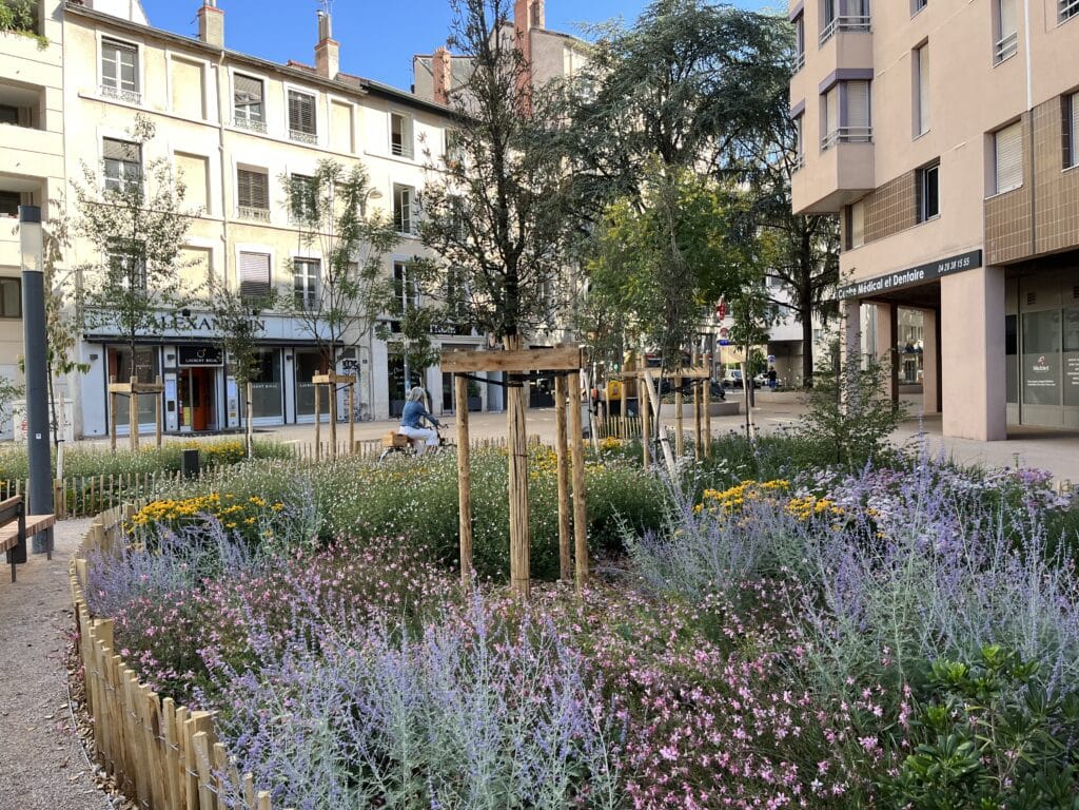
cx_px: 540
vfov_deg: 53.1
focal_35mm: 26
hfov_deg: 67.3
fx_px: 810
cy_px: 405
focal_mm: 5.1
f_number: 1.6
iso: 50
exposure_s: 1/450
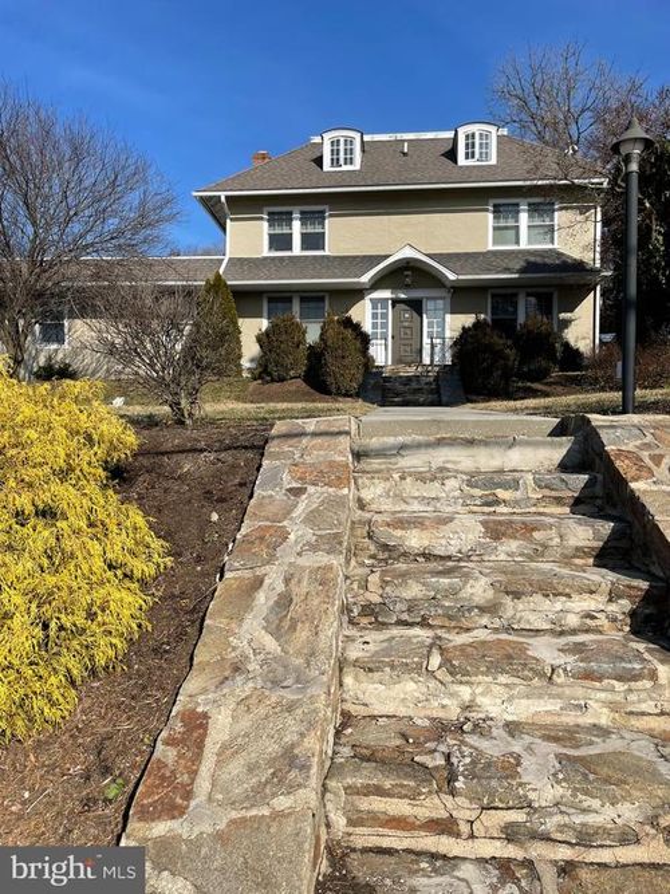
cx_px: 335
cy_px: 447
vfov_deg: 67.3
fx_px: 671
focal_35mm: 26
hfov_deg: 53.0
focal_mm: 4.2
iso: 32
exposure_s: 1/4132
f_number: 1.6
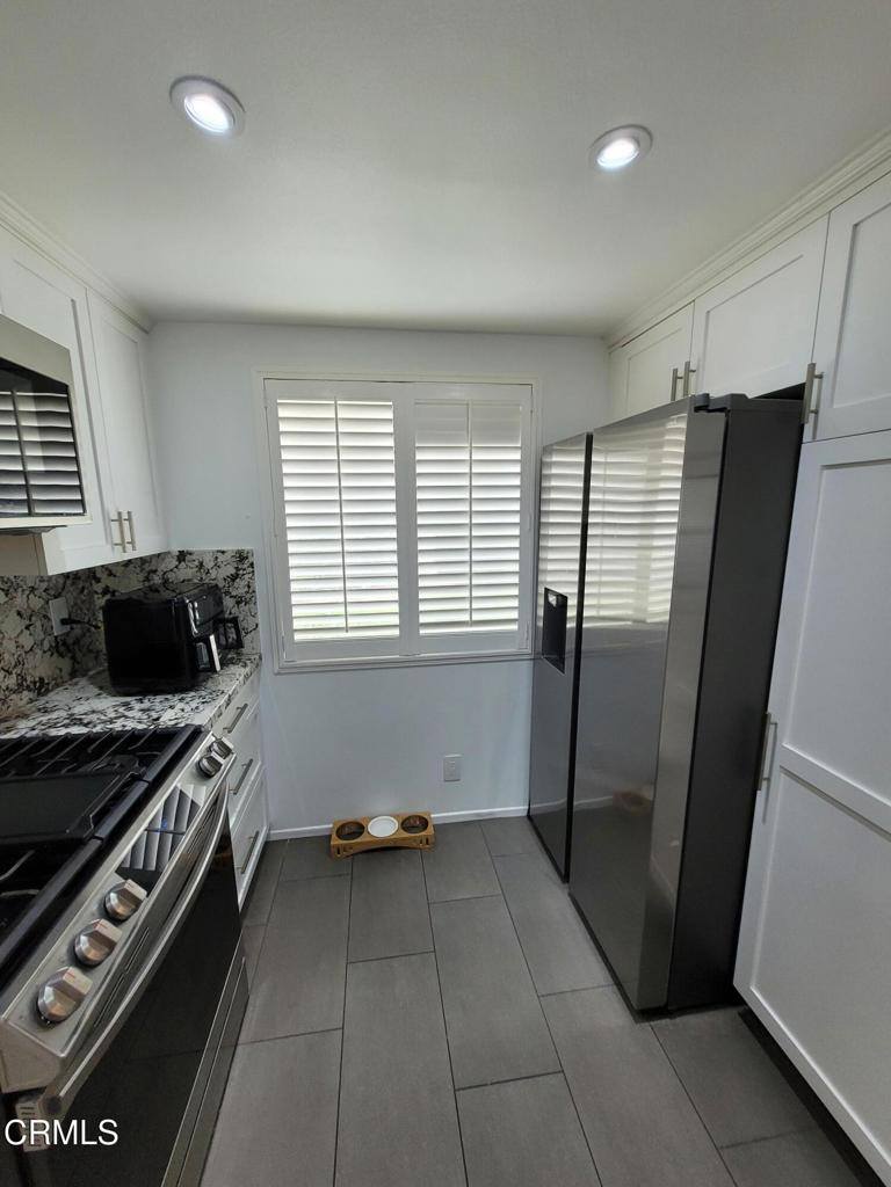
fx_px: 446
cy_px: 594
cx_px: 446
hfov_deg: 89.9
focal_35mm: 13
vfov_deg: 106.2
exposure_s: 1/60
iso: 80
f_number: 2.2
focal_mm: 1.74
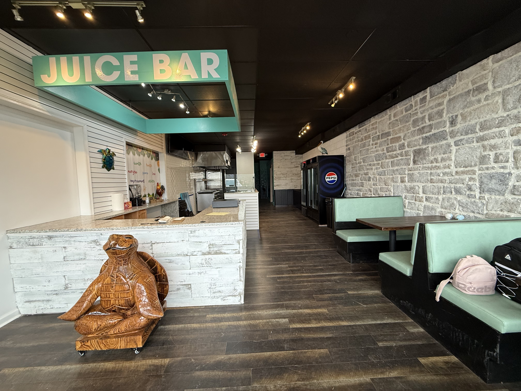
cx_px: 260
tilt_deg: -4.7
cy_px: 196
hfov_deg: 102.1
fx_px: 211
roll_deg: +1.7
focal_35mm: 14
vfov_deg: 85.7
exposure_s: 1/120
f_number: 2.2
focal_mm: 2.22
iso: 200
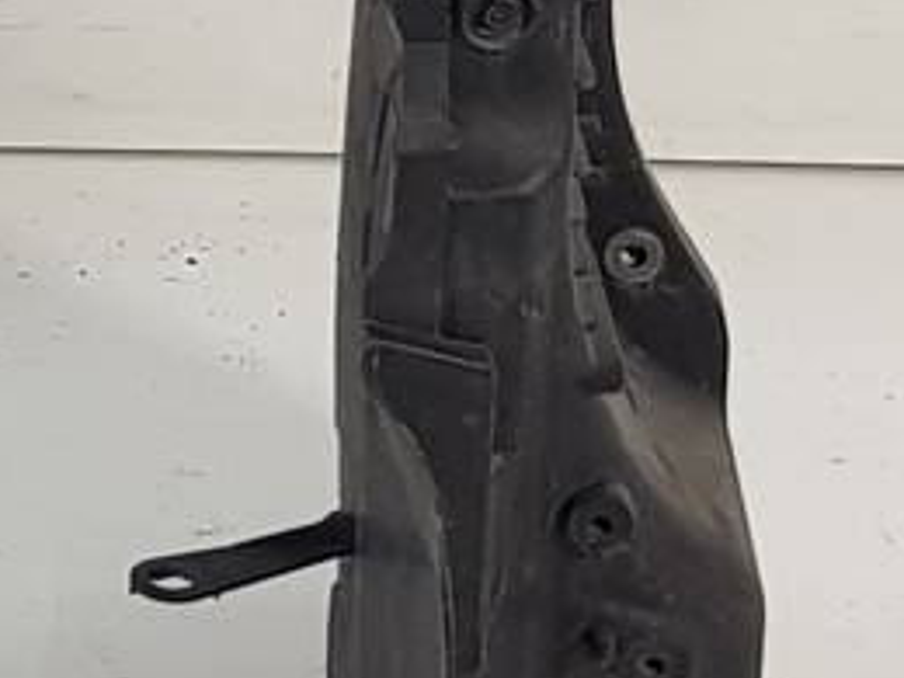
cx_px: -734
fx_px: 3761
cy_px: -365
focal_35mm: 144
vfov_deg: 10.0
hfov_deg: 12.5
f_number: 1.7
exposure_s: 1/100
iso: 80
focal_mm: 4.2
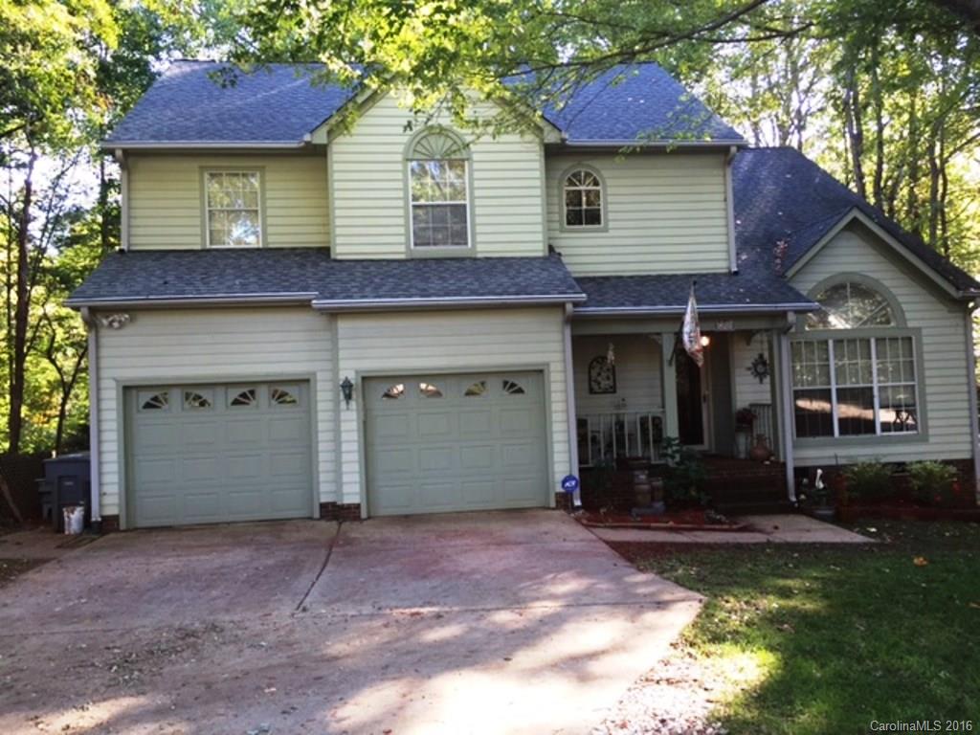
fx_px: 821
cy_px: 368
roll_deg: +2.2
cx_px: 490
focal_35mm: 29
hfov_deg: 61.7
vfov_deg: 48.2
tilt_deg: +1.4
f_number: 2.2
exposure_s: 1/120
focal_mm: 4.15
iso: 50
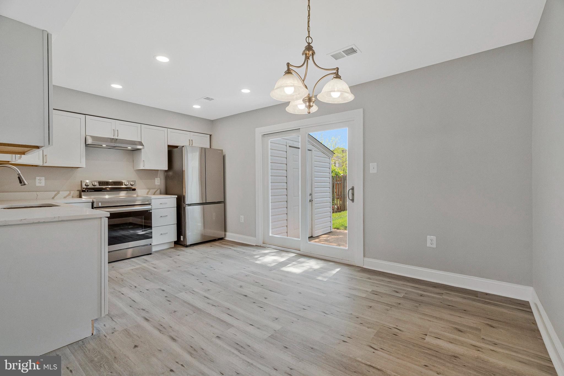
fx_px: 251
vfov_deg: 73.7
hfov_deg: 96.8
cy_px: 188
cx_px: 282
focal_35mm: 16
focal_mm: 16
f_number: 7.1
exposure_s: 1/100
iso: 1250
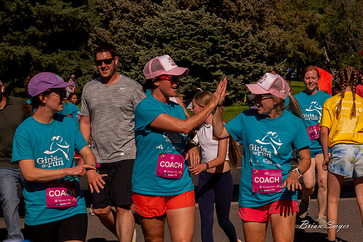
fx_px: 997
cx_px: 238
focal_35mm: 99
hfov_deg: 20.6
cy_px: 95
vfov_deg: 13.8
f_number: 11
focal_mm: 70
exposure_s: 1/2000
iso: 800
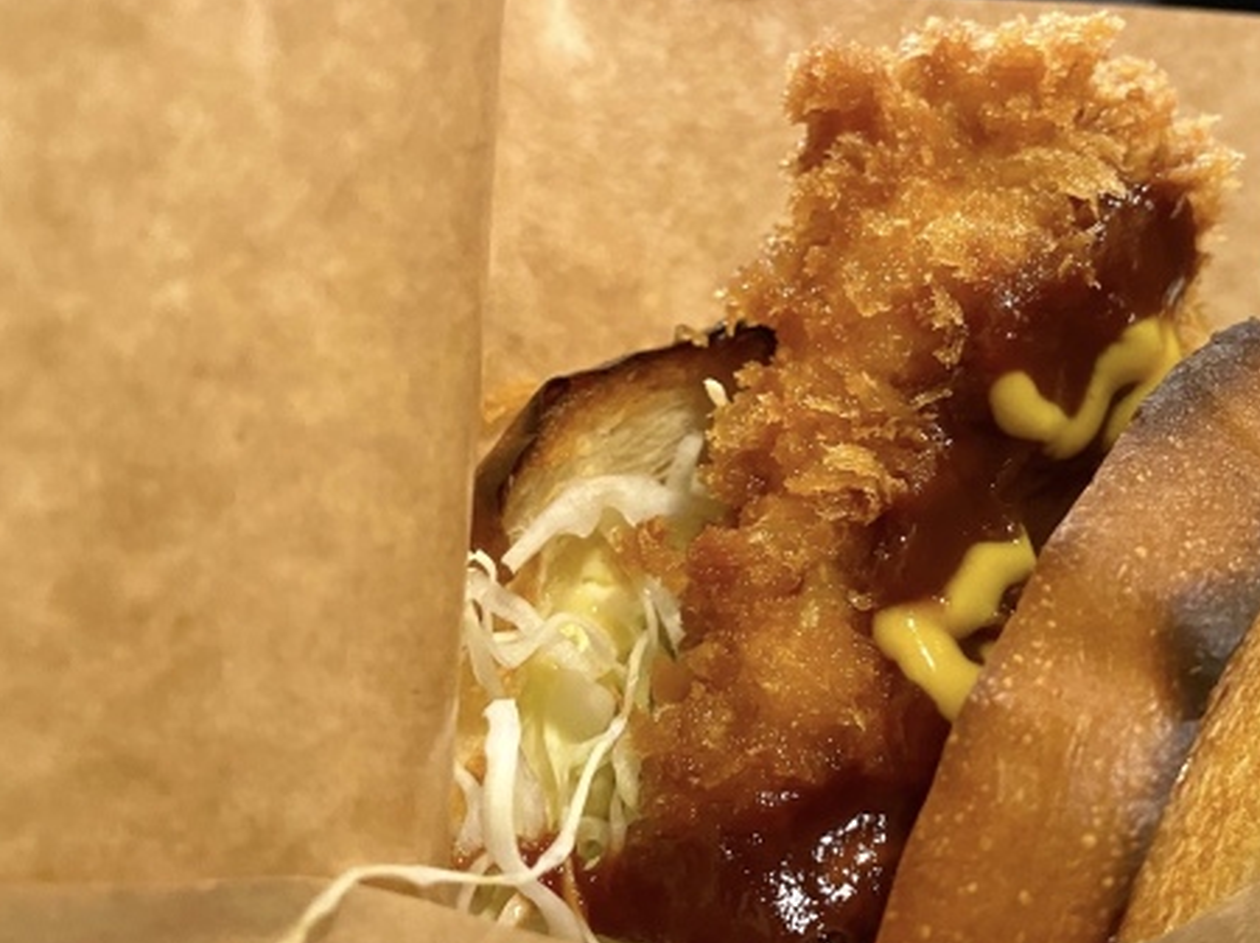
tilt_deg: -40.8
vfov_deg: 38.5
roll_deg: +13.2
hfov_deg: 49.6
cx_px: 798
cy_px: 403
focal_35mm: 37
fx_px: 1346
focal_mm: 4.25
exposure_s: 1/40
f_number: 1.8
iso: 500
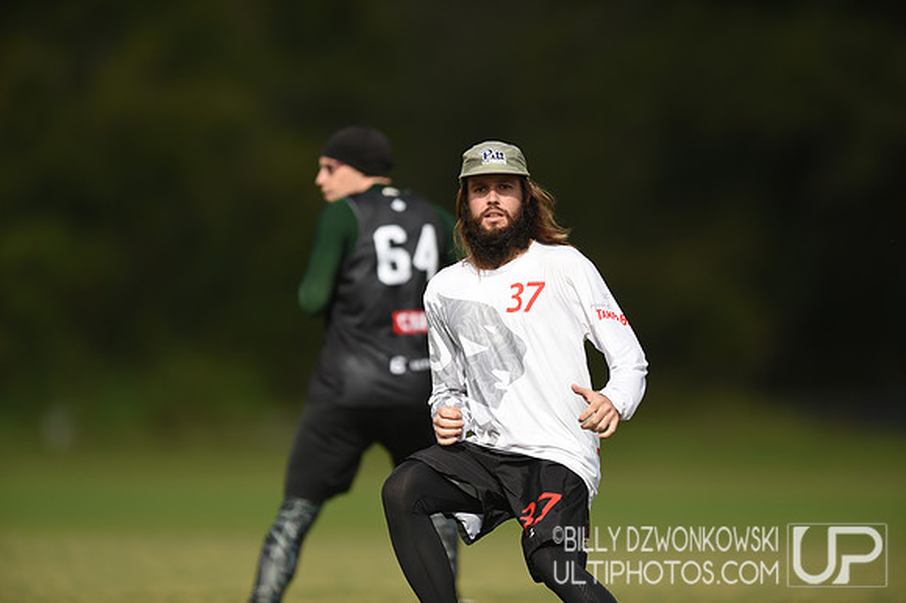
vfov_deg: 3.4
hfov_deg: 5.2
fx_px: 10061
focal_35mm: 400
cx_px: 453
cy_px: 302
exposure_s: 1/4000
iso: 160
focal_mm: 400
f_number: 2.8
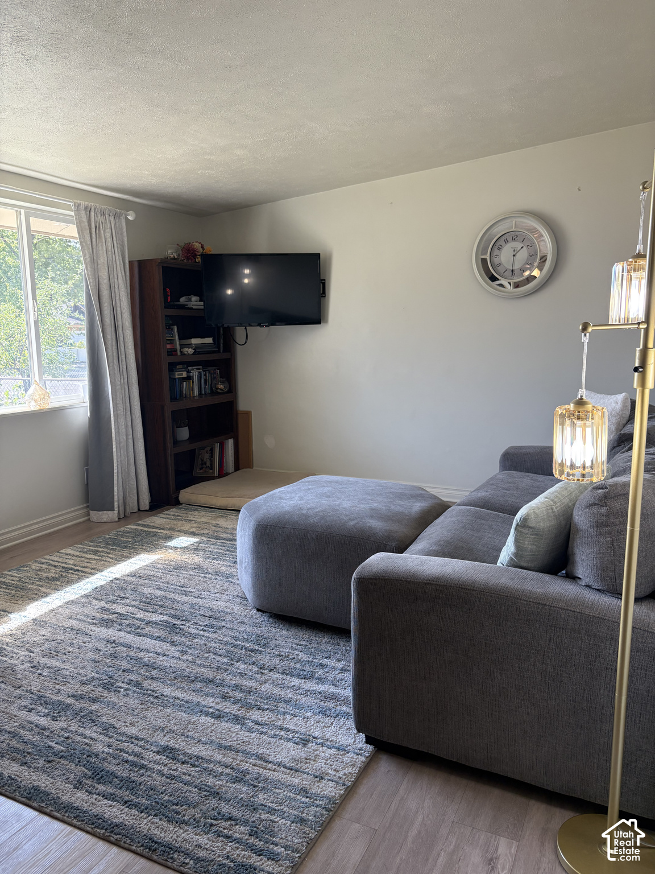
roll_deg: +0.3
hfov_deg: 53.1
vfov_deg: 67.3
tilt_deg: -8.7
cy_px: 437
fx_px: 656
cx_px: 328
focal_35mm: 26
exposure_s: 1/228
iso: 125
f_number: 1.6
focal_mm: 5.96
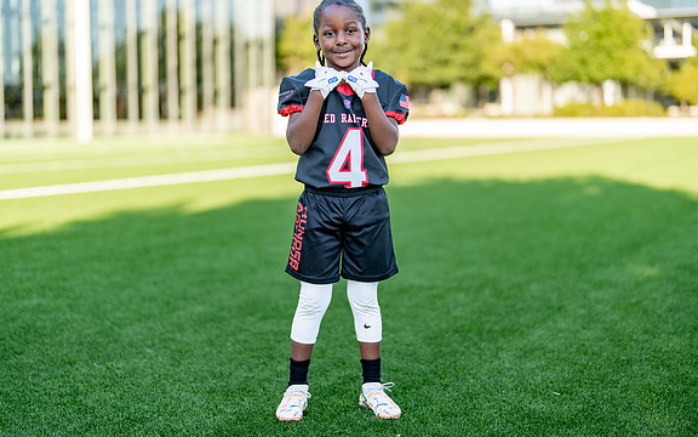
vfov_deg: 23.5
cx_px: 348
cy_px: 188
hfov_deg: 36.9
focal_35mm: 55
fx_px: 1046
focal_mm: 50
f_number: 1.2
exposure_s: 1/1250
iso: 100
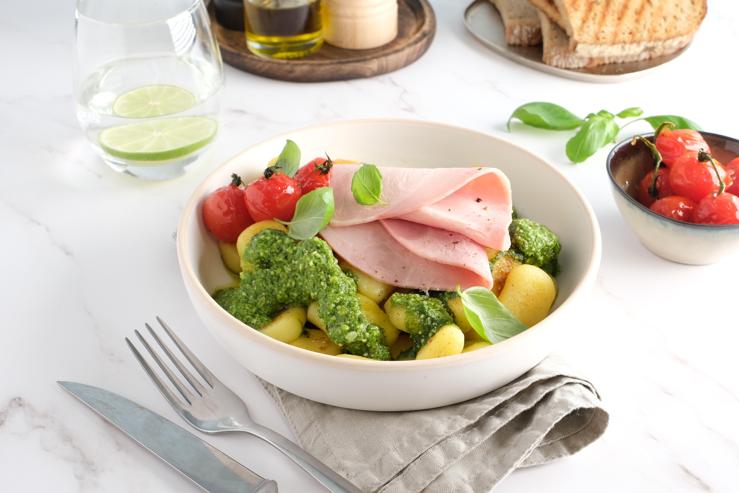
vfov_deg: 28.1
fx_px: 985
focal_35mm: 48
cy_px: 246
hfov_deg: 41.1
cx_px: 370
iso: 160
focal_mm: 32.1
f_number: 11
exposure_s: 1/8
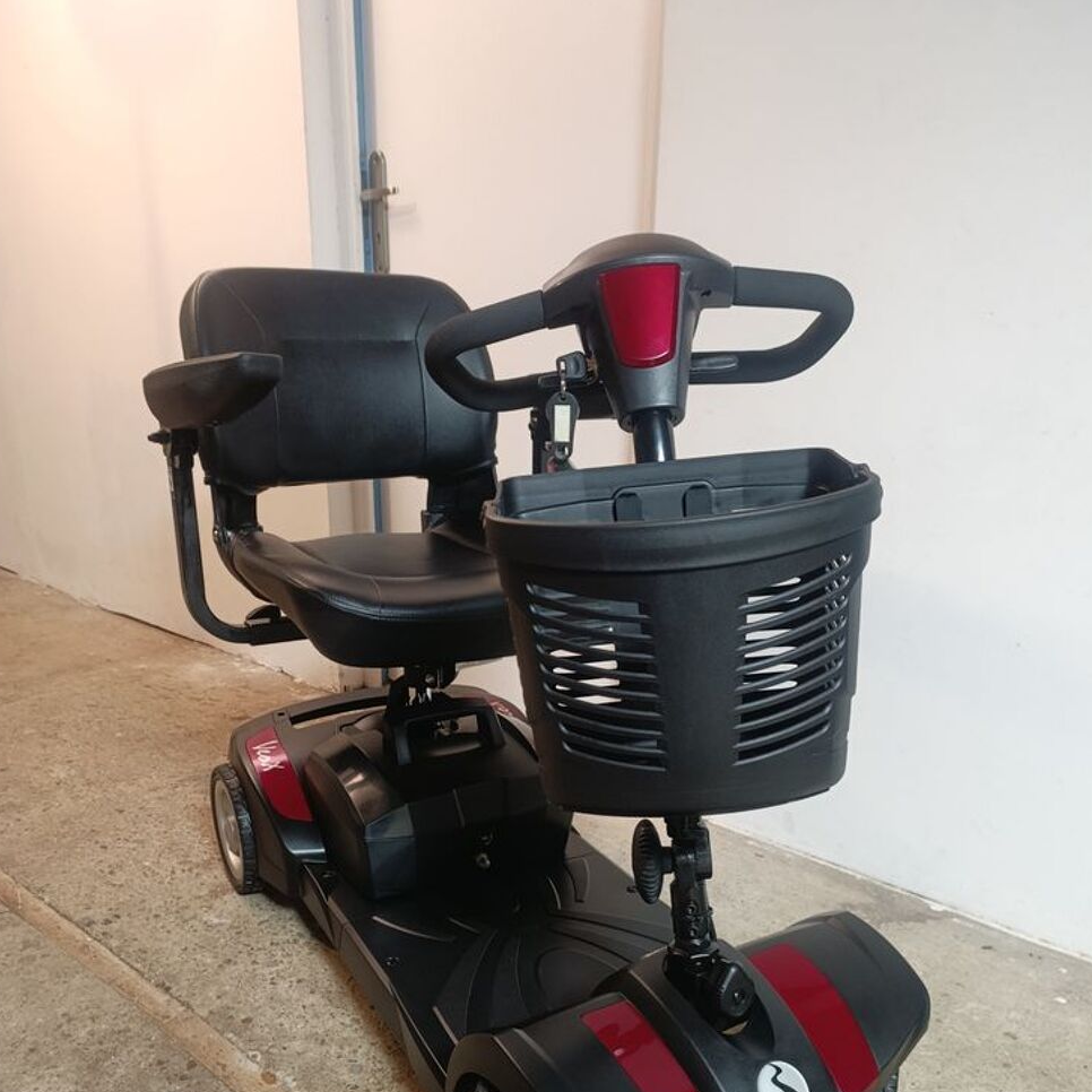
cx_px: 549
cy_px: 747
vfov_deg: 55.8
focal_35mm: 28
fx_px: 999
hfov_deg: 57.3
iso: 1132
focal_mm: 6.11
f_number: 1.65
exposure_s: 1/33.3
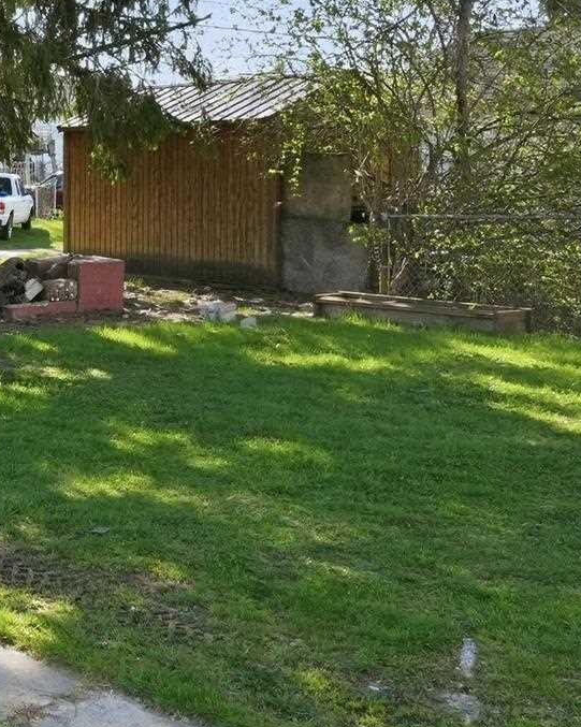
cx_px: -180
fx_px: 1118
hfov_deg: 25.1
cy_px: 165
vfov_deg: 35.1
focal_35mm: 52
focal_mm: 10
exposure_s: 1/250
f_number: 10
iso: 400
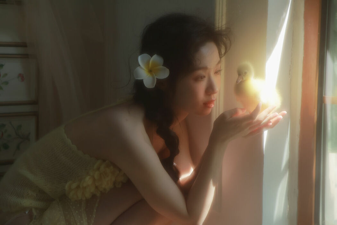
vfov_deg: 13.4
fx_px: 955
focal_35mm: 102
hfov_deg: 20.0
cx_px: 168
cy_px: 112
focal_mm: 102
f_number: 4
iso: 800
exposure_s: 1/500
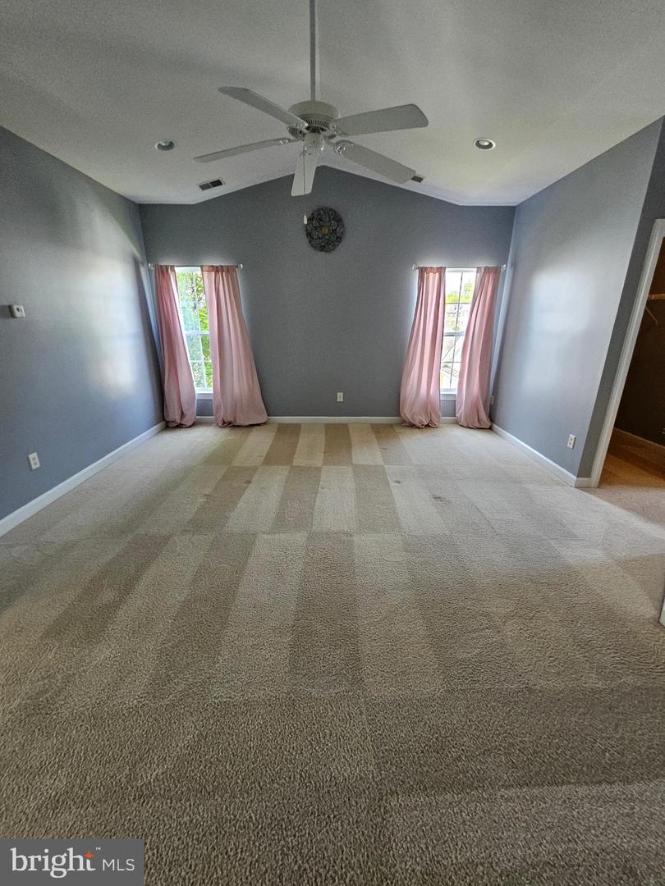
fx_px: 333
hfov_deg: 89.9
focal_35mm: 13
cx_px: 332
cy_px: 443
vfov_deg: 106.2
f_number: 2.2
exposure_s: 1/60
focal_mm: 1.74
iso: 250
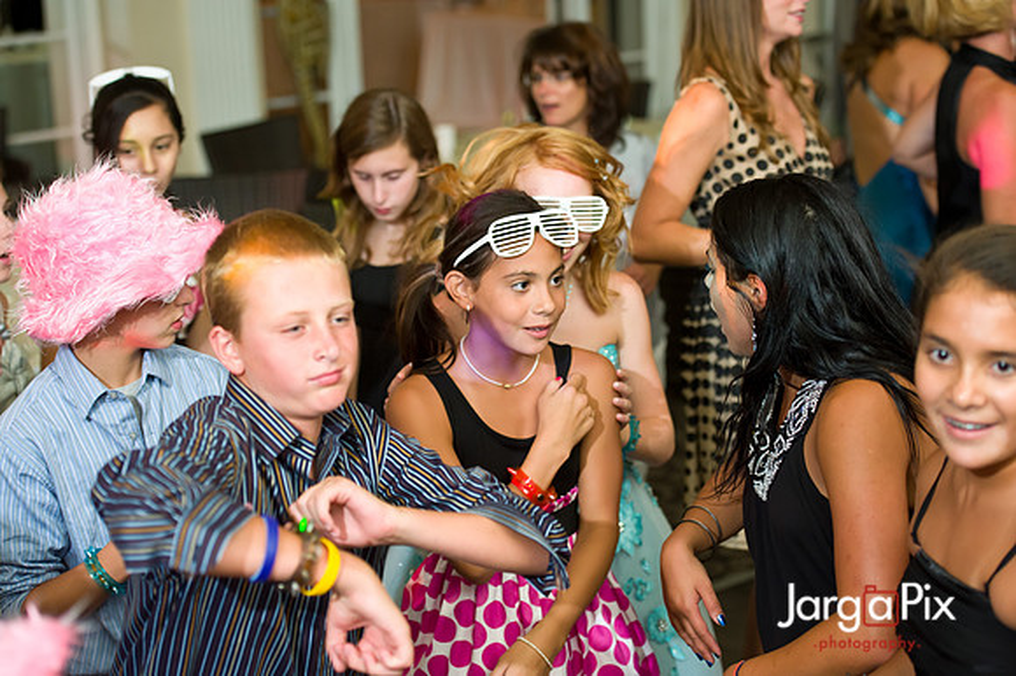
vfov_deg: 19.4
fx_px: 1974
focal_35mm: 70
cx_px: 508
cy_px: 338
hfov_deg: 28.9
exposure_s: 1/125
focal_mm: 70
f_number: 3.2
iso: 1600
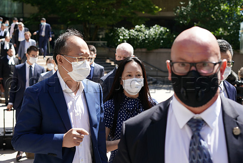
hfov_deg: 36.2
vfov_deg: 24.6
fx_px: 371
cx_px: 117
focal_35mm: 55
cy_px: 80
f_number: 4
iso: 200
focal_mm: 50
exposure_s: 1/500
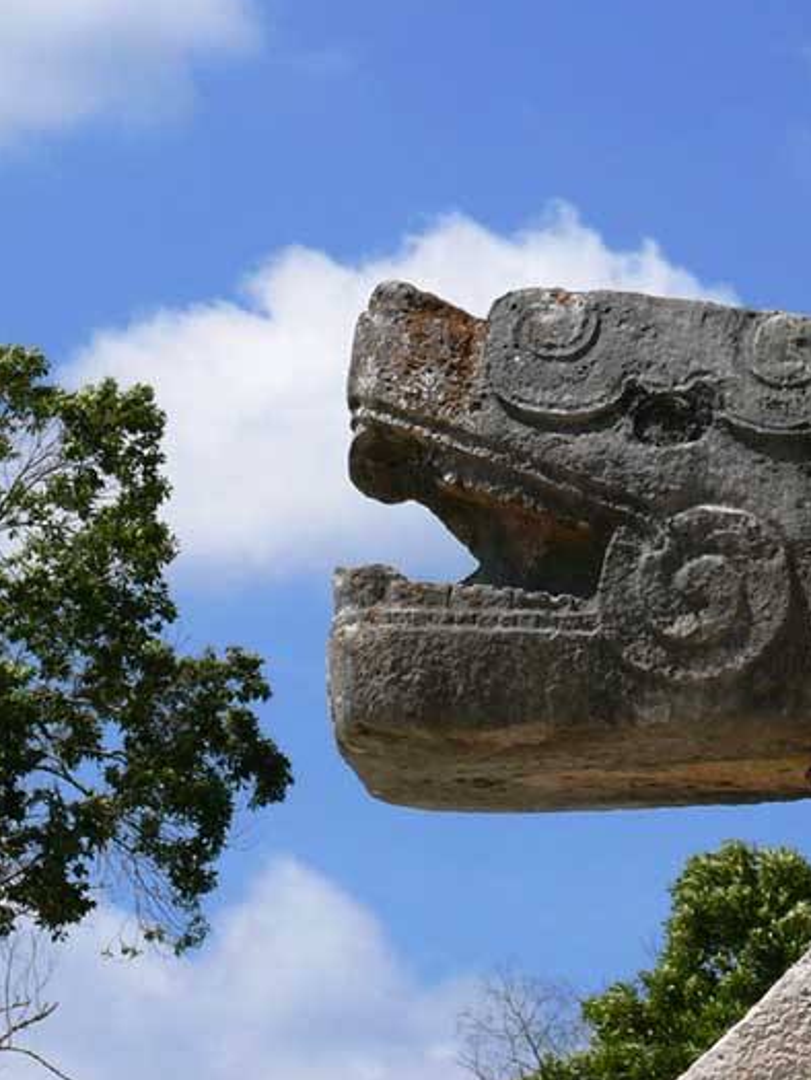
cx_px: 470
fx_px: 7869
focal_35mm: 252
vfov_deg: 7.9
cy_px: 537
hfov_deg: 5.9
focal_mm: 22.5
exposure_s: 1/640
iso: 100
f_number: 8
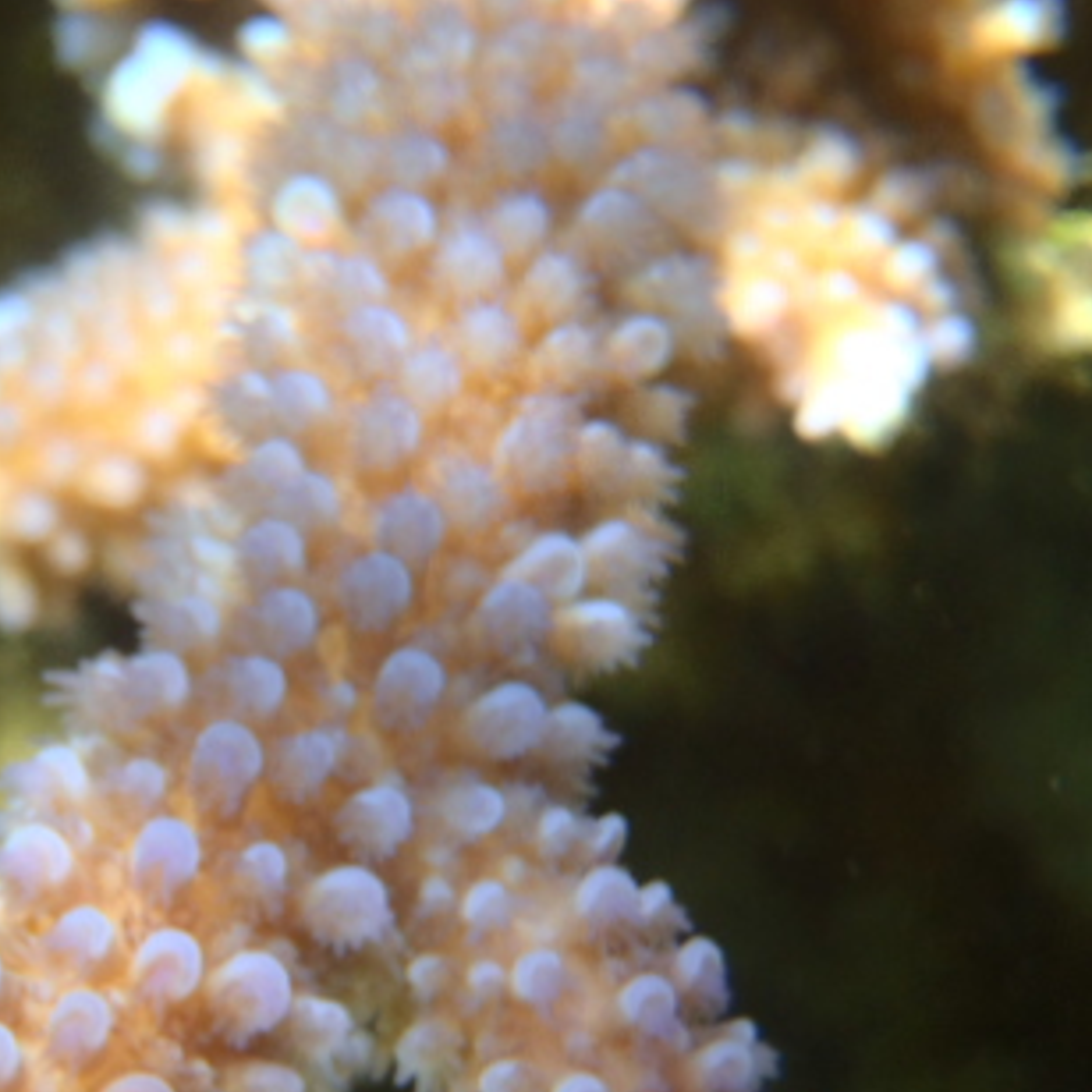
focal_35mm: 68
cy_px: 720
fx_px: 2427
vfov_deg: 25.2
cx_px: 333
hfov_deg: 25.2
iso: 100
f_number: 4.7
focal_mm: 6.64
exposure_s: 1/160
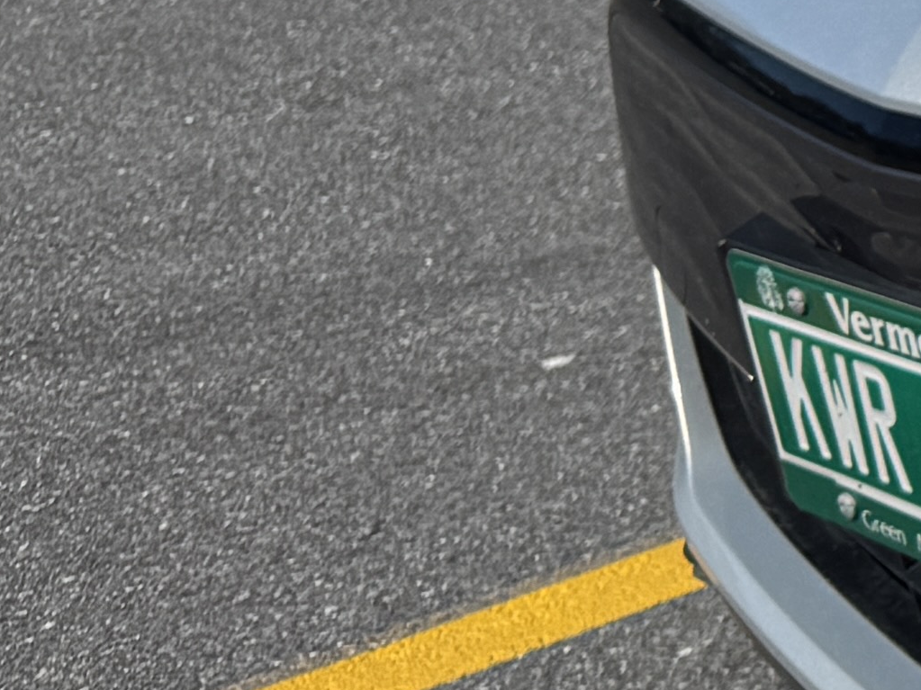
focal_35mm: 134
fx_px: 3565
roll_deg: -2.1
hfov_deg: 11.0
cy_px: -314
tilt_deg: -13.0
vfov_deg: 10.7
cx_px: 2554
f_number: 1.78
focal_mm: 6.76
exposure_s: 1/6410
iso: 80
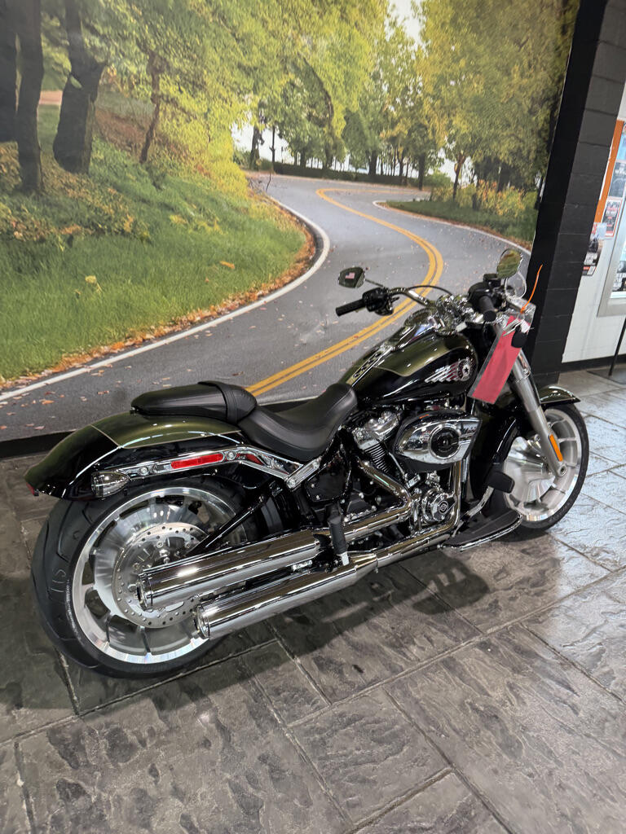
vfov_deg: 71.6
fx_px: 579
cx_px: 313
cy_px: 417
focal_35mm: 24
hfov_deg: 56.8
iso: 125
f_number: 1.78
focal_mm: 6.76
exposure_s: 1/60
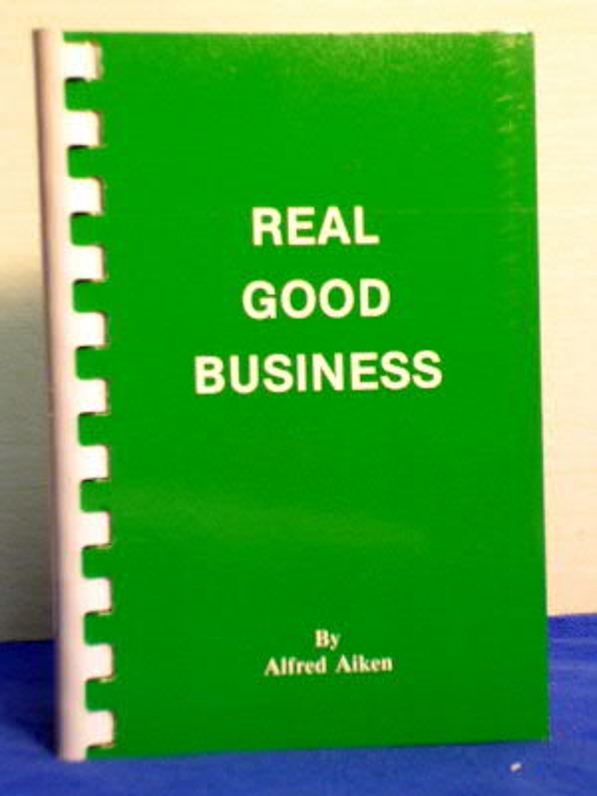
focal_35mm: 94
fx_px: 2162
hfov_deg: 15.7
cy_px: 398
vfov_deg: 20.9
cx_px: 298
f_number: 4.5
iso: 100
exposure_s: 1/34.2
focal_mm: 14.7
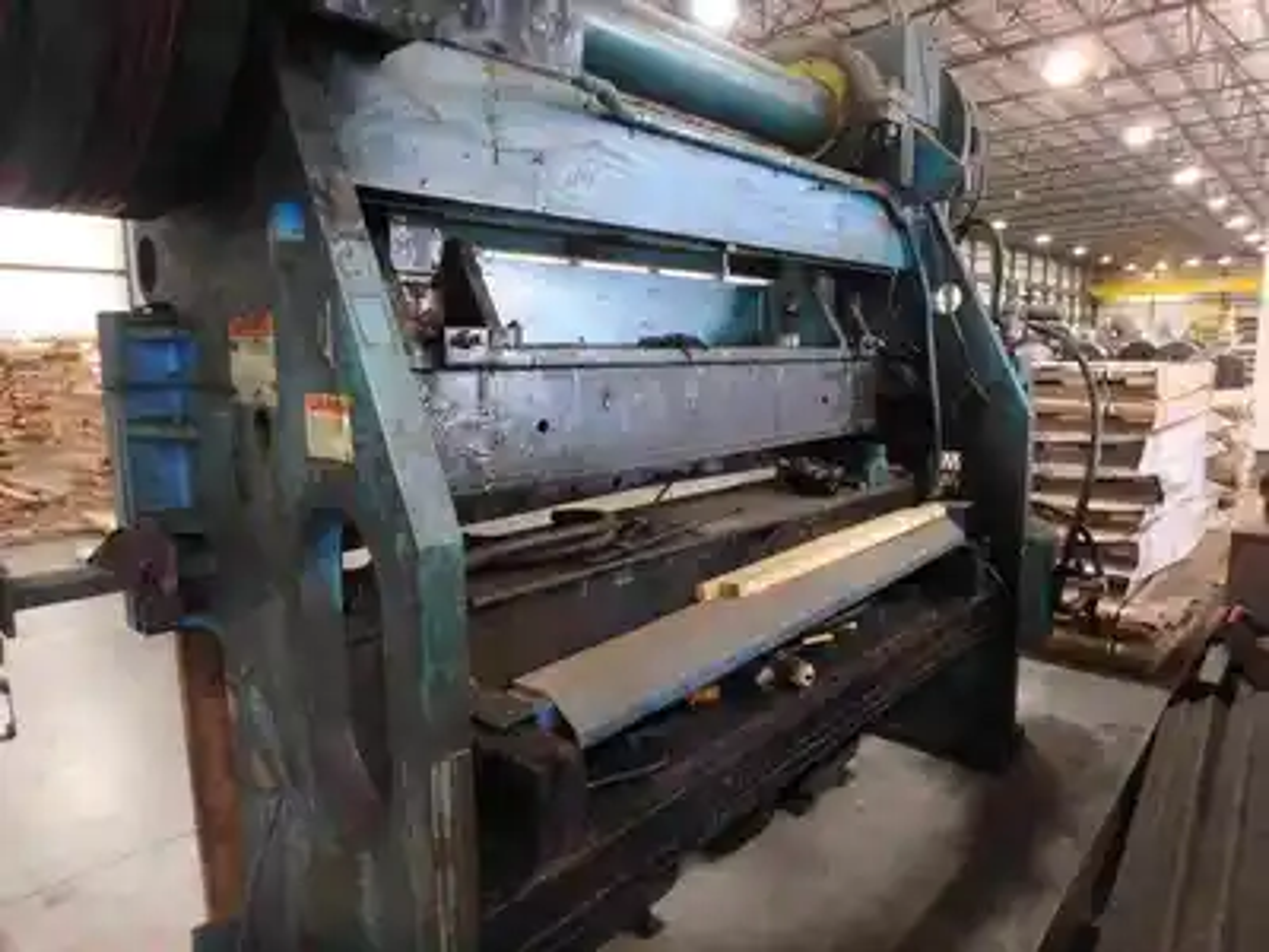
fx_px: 770
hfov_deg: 79.0
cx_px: 634
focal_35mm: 21
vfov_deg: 63.4
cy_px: 476
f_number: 3.5
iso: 800
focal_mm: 3.7
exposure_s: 1/15
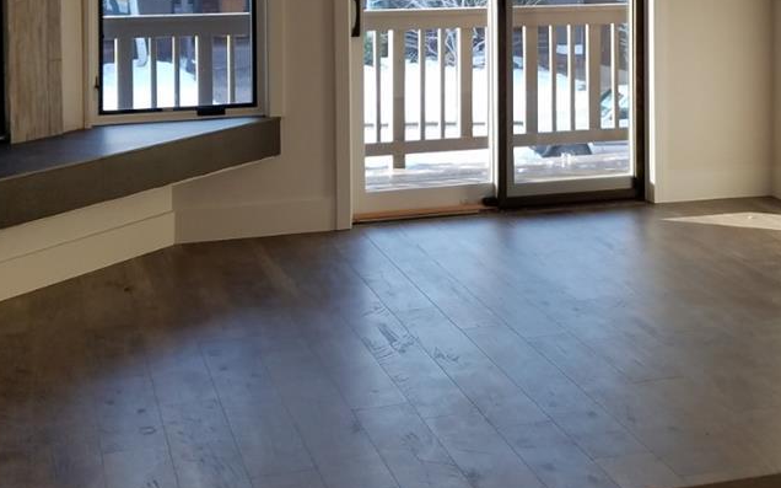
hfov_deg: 31.1
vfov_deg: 19.2
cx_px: 573
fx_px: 1383
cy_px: -44
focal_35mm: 65
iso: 64
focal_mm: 4.2
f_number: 1.7
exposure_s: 1/120
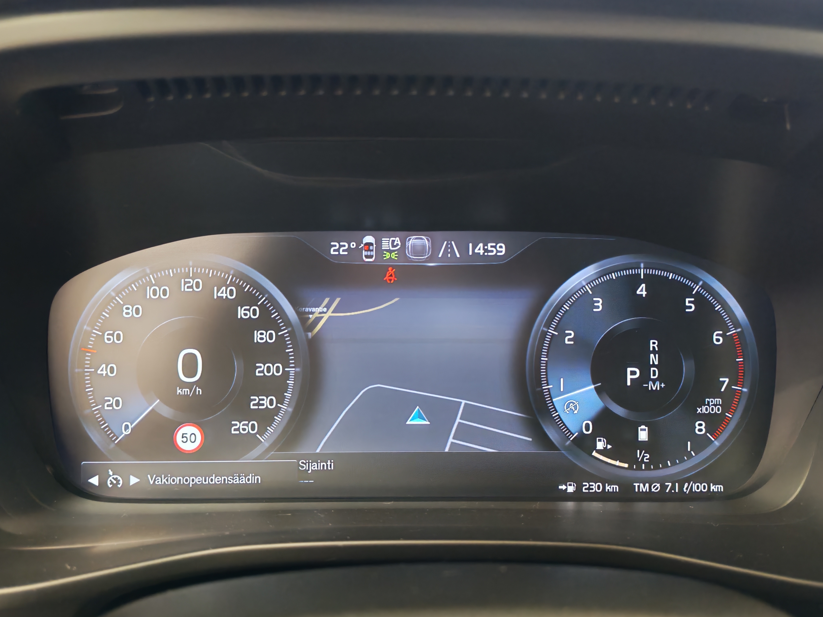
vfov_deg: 45.4
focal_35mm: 31
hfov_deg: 58.4
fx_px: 737
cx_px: 412
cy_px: 308
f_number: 1.9
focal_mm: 6.12
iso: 2500
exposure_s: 1/33
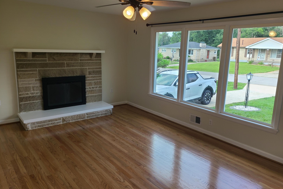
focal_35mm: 28
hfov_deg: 65.5
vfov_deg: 46.4
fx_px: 220
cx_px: 146
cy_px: 95
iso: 40
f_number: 1.8
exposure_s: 1/153
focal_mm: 5.4
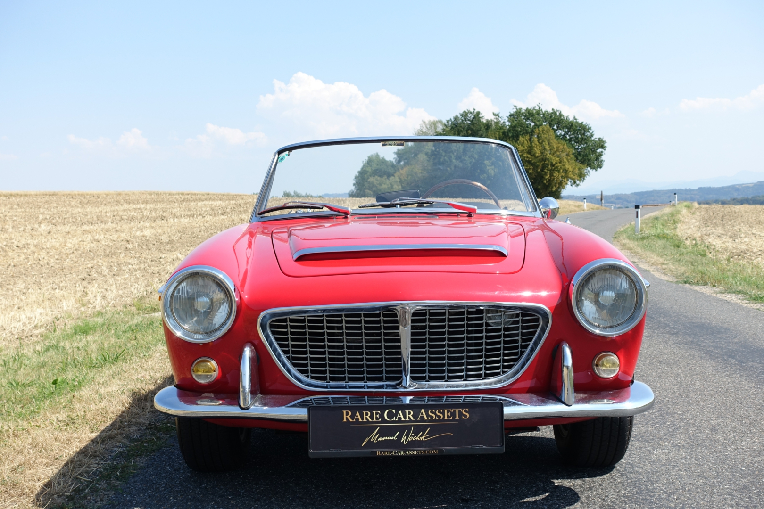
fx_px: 955
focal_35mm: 45
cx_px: 382
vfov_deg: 29.9
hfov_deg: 43.6
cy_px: 254
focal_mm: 16.62
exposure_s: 1/640
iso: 125
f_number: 4
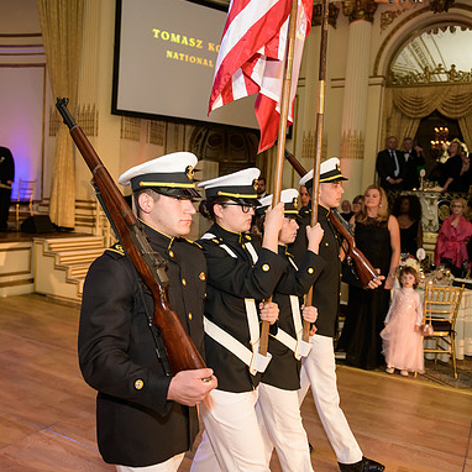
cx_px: 245
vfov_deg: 52.5
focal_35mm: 31
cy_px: 237
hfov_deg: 52.5
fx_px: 478
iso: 1600
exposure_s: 1/125
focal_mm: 24
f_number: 3.2
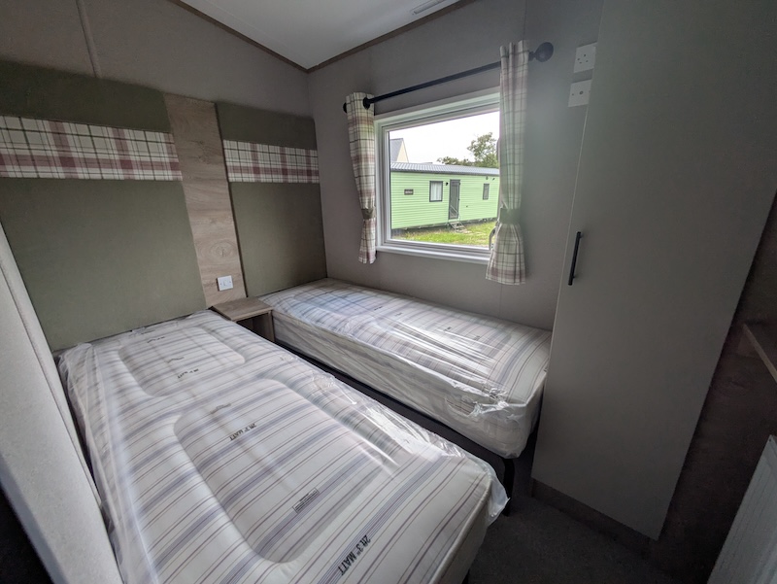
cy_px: 292
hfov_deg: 102.0
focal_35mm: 14
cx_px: 388
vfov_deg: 85.7
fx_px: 314
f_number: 2.2
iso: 43
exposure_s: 1/257
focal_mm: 1.83
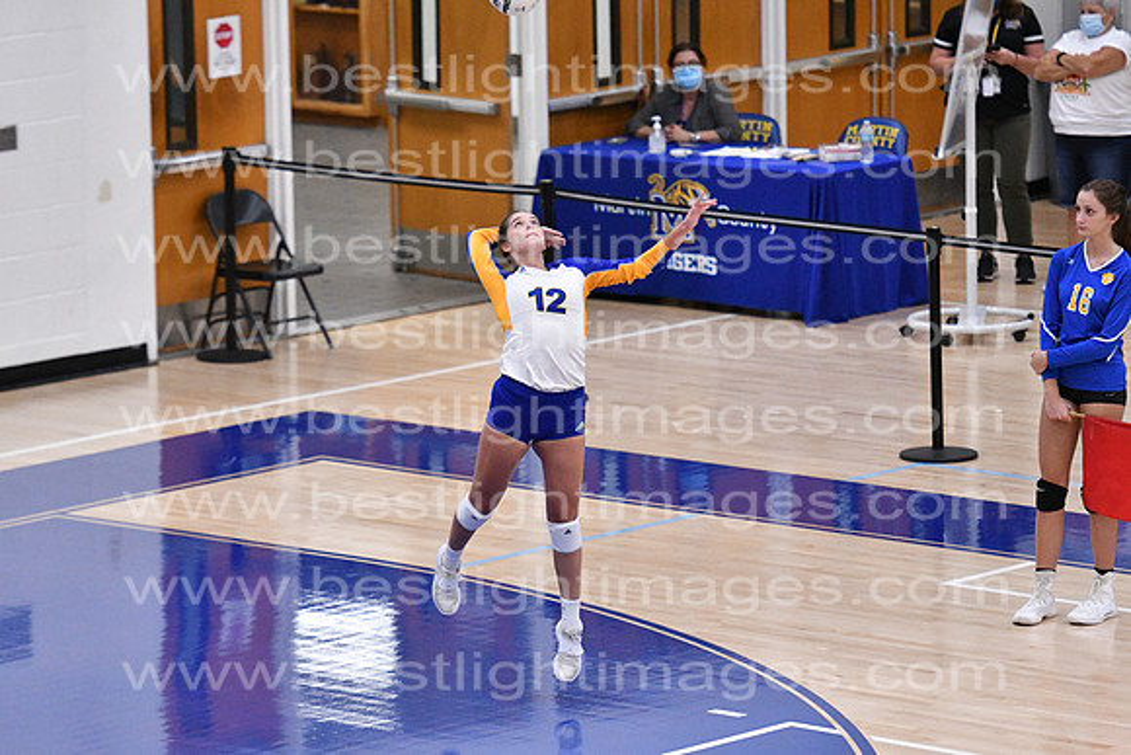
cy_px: 378
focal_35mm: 240
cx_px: 566
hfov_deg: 8.6
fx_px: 7541
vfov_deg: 5.7
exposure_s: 1/1000
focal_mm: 160
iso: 6400
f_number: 3.2
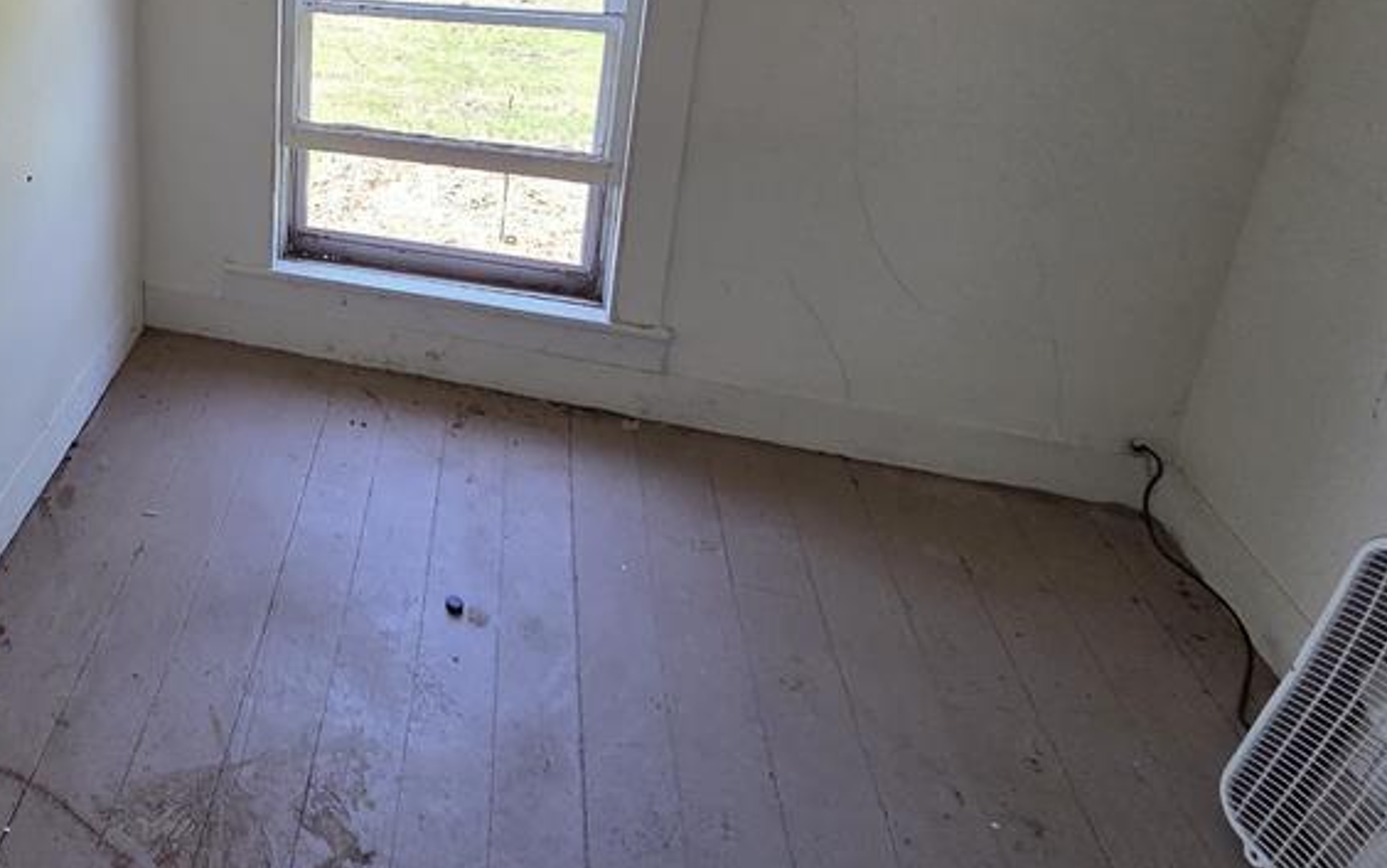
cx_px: 130
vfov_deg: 43.2
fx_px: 945
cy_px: 25
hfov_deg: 60.9
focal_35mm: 25
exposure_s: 1/120
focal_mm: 2.2
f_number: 2.2
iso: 160
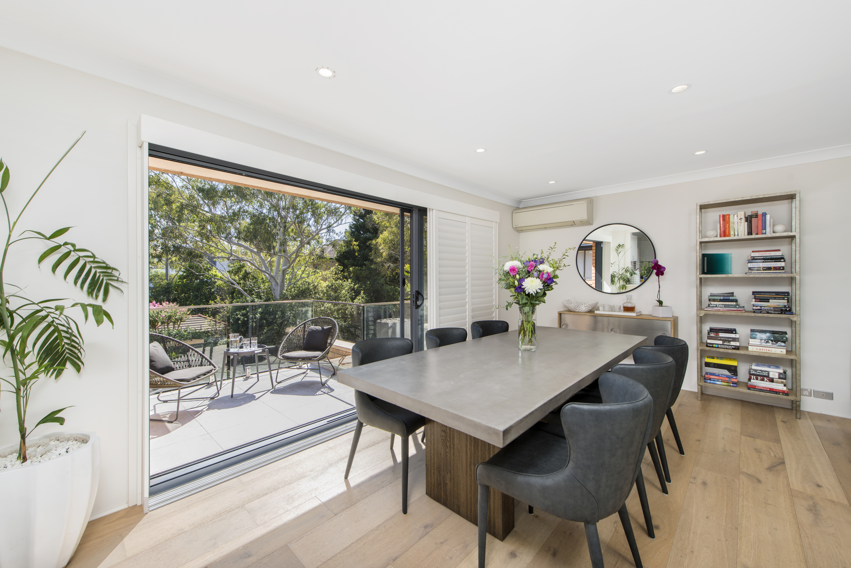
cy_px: 284
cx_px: 426
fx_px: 331
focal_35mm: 14
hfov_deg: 104.3
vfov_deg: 81.2
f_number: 8
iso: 64
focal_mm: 14
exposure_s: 1/250
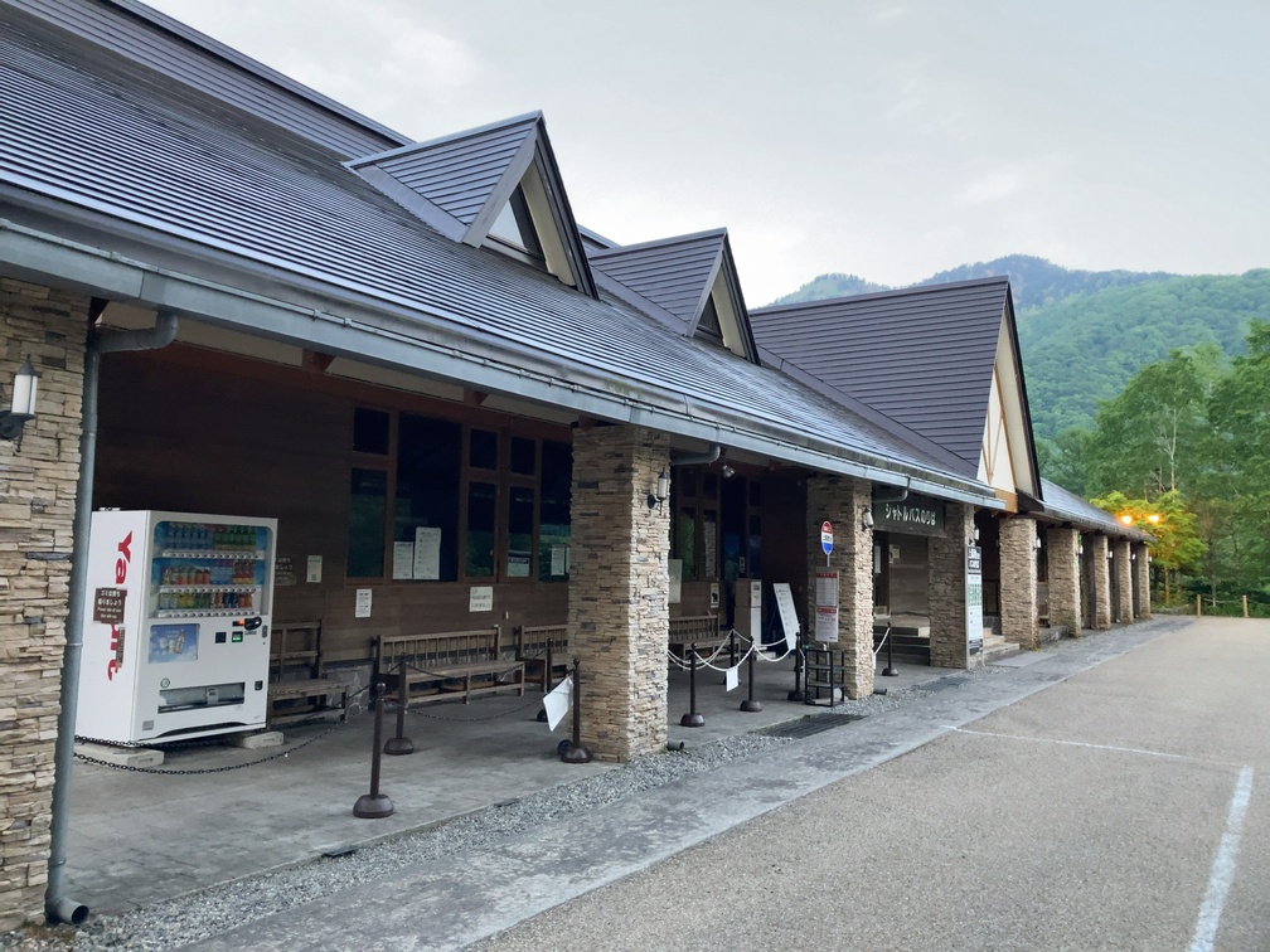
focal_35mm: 28
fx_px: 1027
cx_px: 635
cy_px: 476
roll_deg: -1.4
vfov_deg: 49.7
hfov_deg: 63.4
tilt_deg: +6.4
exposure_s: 1/60
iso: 160
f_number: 1.8
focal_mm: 3.99
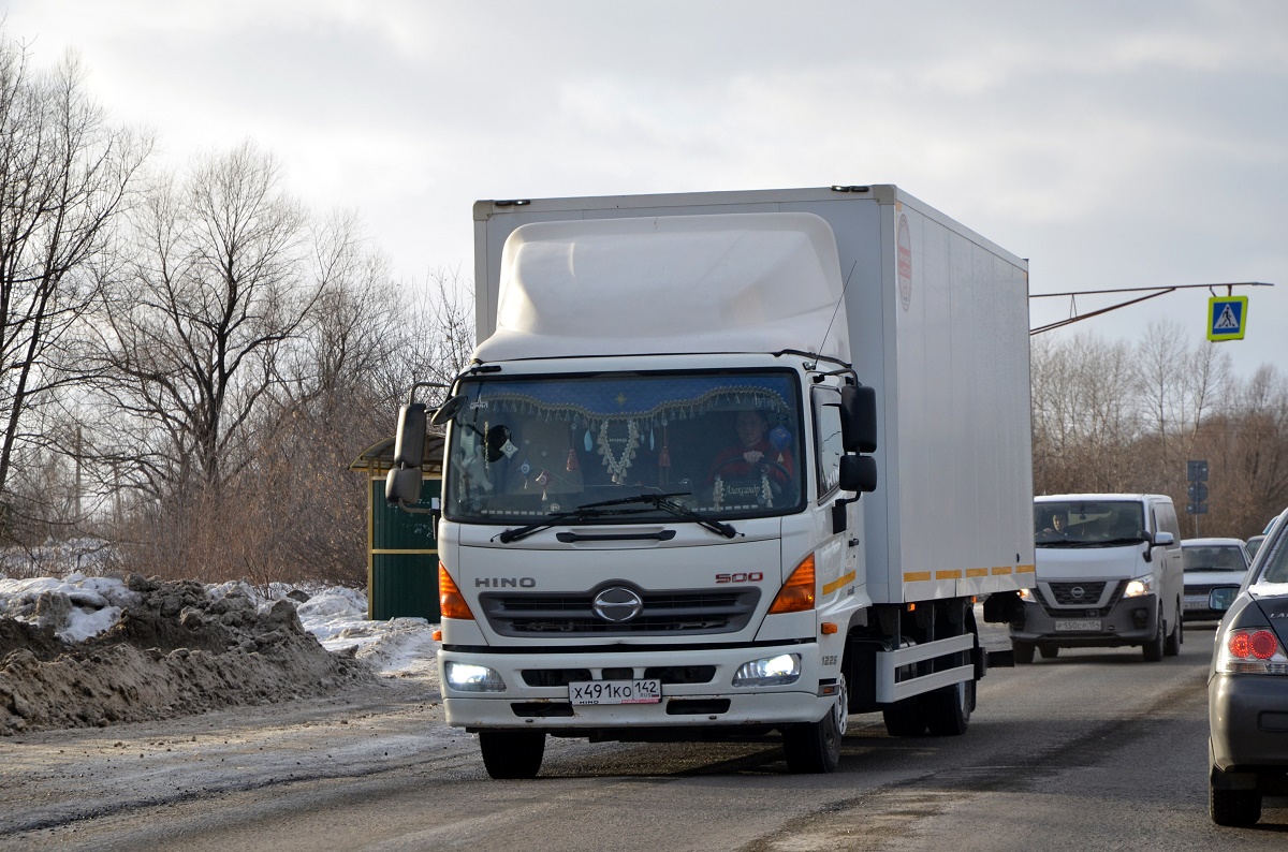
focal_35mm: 105
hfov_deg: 19.5
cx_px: 644
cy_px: 426
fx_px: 3748
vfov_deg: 13.0
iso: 400
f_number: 5.6
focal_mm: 70
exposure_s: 1/1600
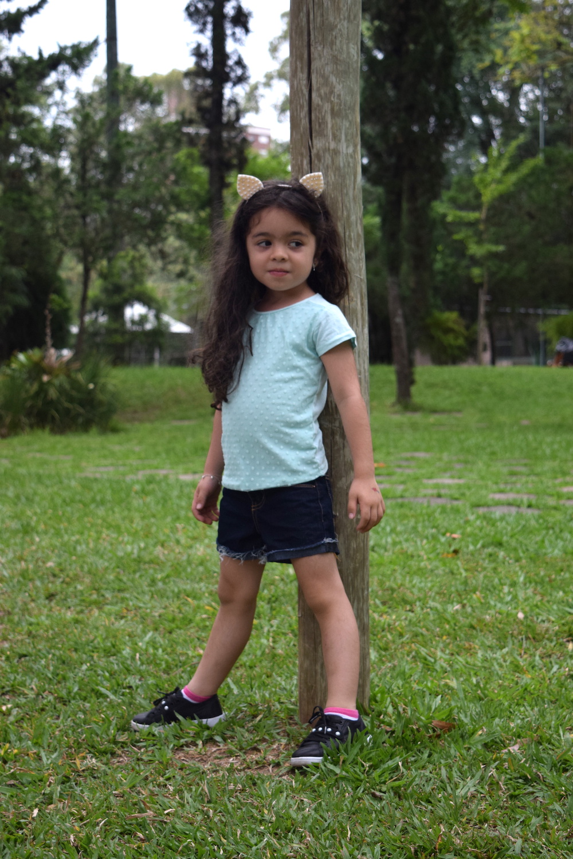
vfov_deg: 33.4
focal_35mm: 60
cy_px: 430
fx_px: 1432
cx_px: 286
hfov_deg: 22.6
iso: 800
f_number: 5
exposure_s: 1/1000
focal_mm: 40
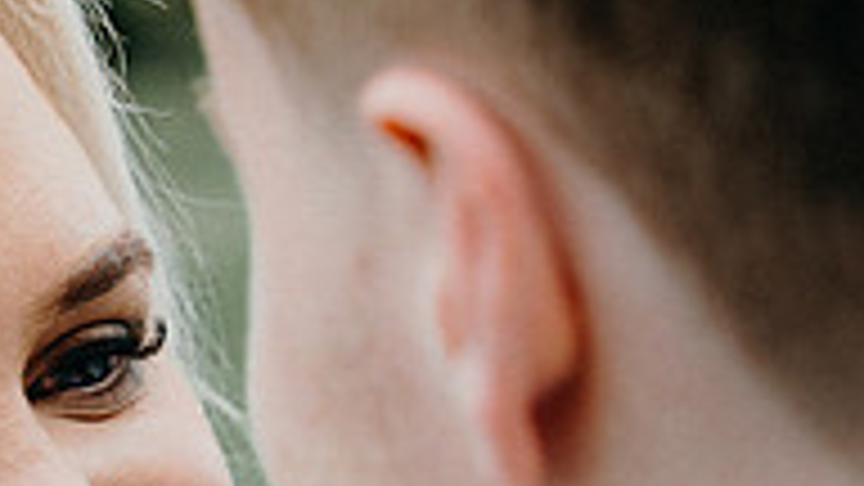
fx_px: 6735
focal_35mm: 294
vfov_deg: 4.1
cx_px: -14
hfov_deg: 7.3
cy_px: 731
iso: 125
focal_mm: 62
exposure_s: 1/200
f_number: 3.5
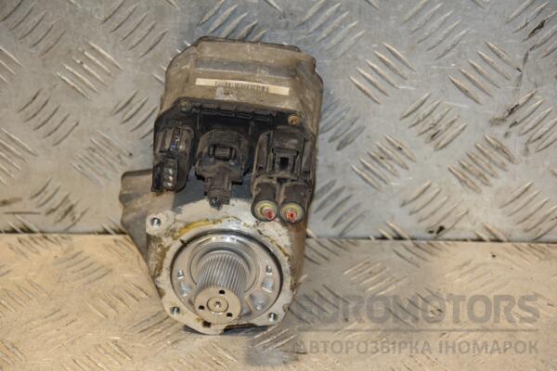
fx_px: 1857
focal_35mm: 120
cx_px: 278
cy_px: 186
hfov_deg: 17.1
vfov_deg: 11.4
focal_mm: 80
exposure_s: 1/160
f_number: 5.3
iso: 800
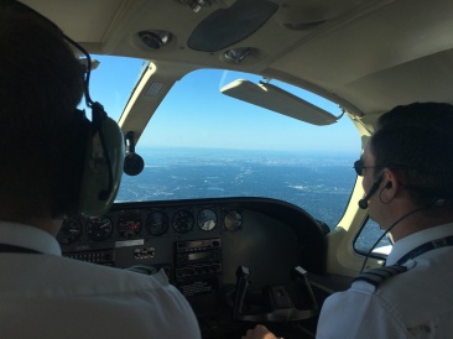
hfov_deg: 61.7
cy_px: 170
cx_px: 226
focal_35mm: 29
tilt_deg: -3.4
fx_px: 379
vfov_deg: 48.2
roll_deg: -1.5
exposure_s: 1/1603
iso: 25
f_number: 2.2
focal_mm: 4.15
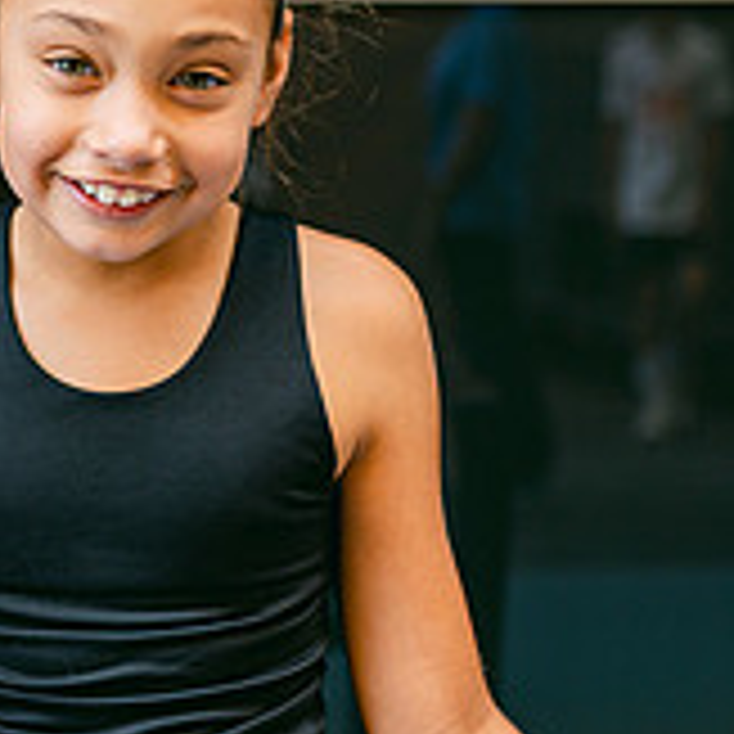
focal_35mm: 108
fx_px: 2591
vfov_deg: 16.1
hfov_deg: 15.5
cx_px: -180
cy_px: 320
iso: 100
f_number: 2
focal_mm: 35
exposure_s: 1/200
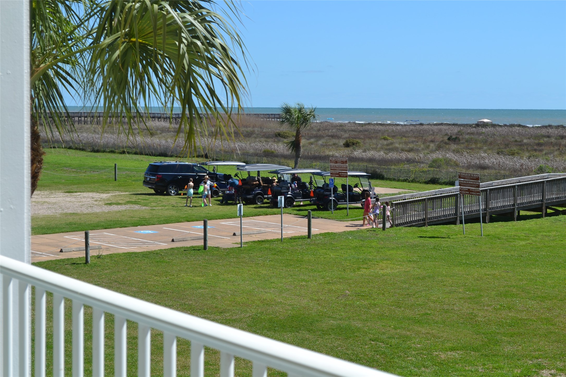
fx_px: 1297
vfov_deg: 16.6
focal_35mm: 82
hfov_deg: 24.6
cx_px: 283
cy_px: 188
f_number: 8
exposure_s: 1/250
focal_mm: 55
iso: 100
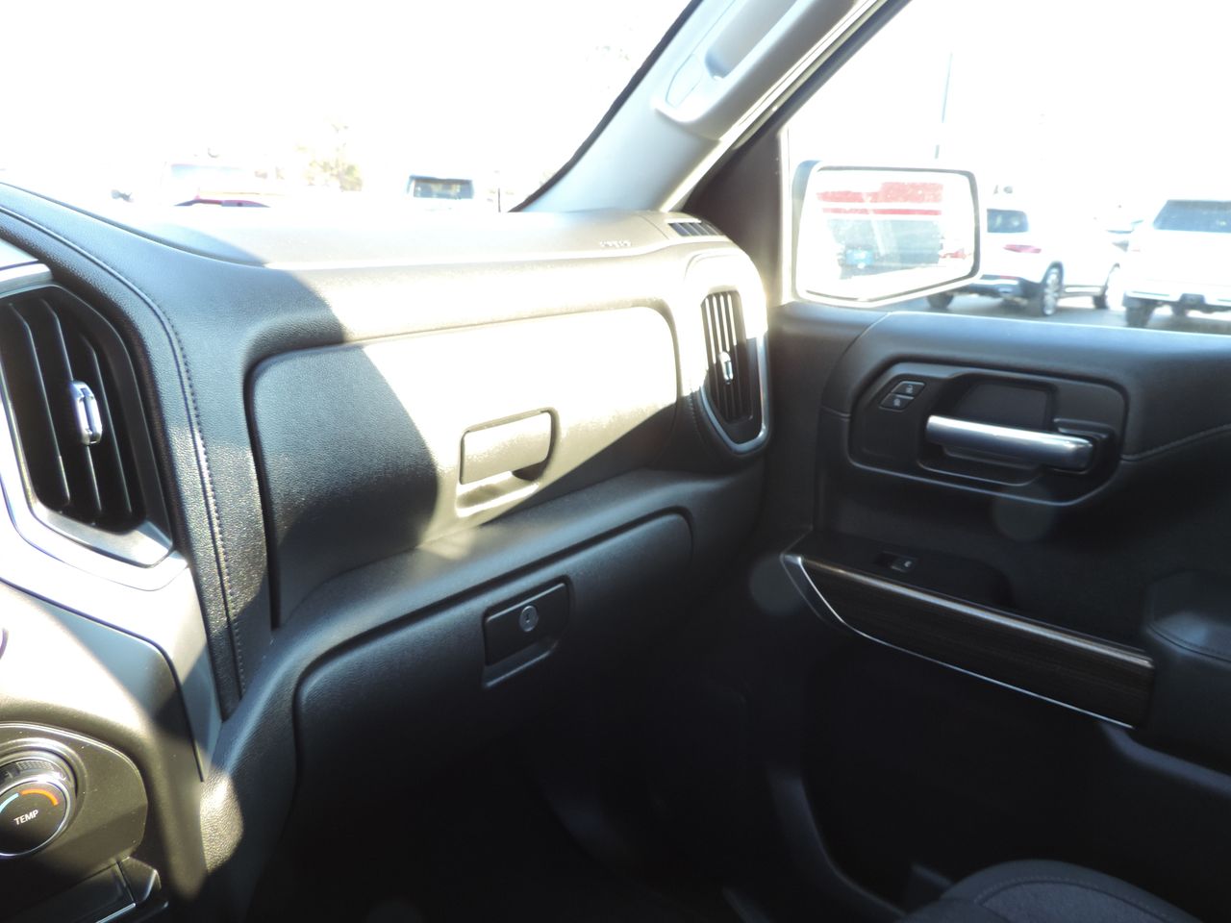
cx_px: 616
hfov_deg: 71.6
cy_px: 462
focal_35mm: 24
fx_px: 853
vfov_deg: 56.8
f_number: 3
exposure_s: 1/30
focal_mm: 4.3
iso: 140
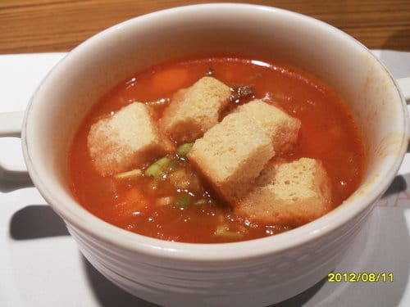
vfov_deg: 40.7
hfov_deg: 52.6
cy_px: 154
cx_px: 205
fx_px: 415
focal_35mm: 35
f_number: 2.8
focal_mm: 6.2
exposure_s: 1/45
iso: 120
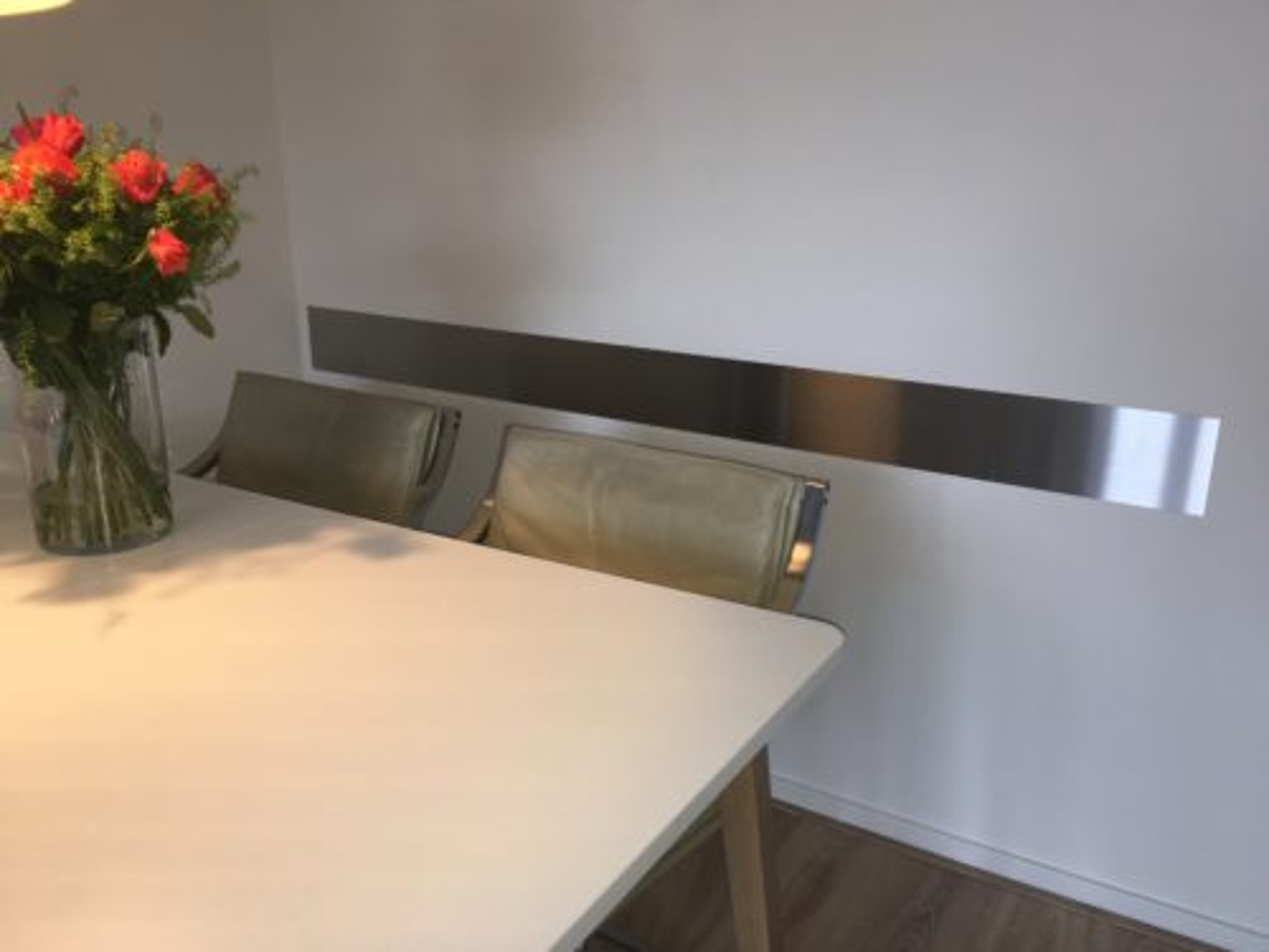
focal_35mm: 29
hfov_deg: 61.7
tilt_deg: -16.9
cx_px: 634
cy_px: 476
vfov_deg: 48.2
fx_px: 1063
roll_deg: +0.0
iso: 50
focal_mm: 4.15
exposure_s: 1/30
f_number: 2.2
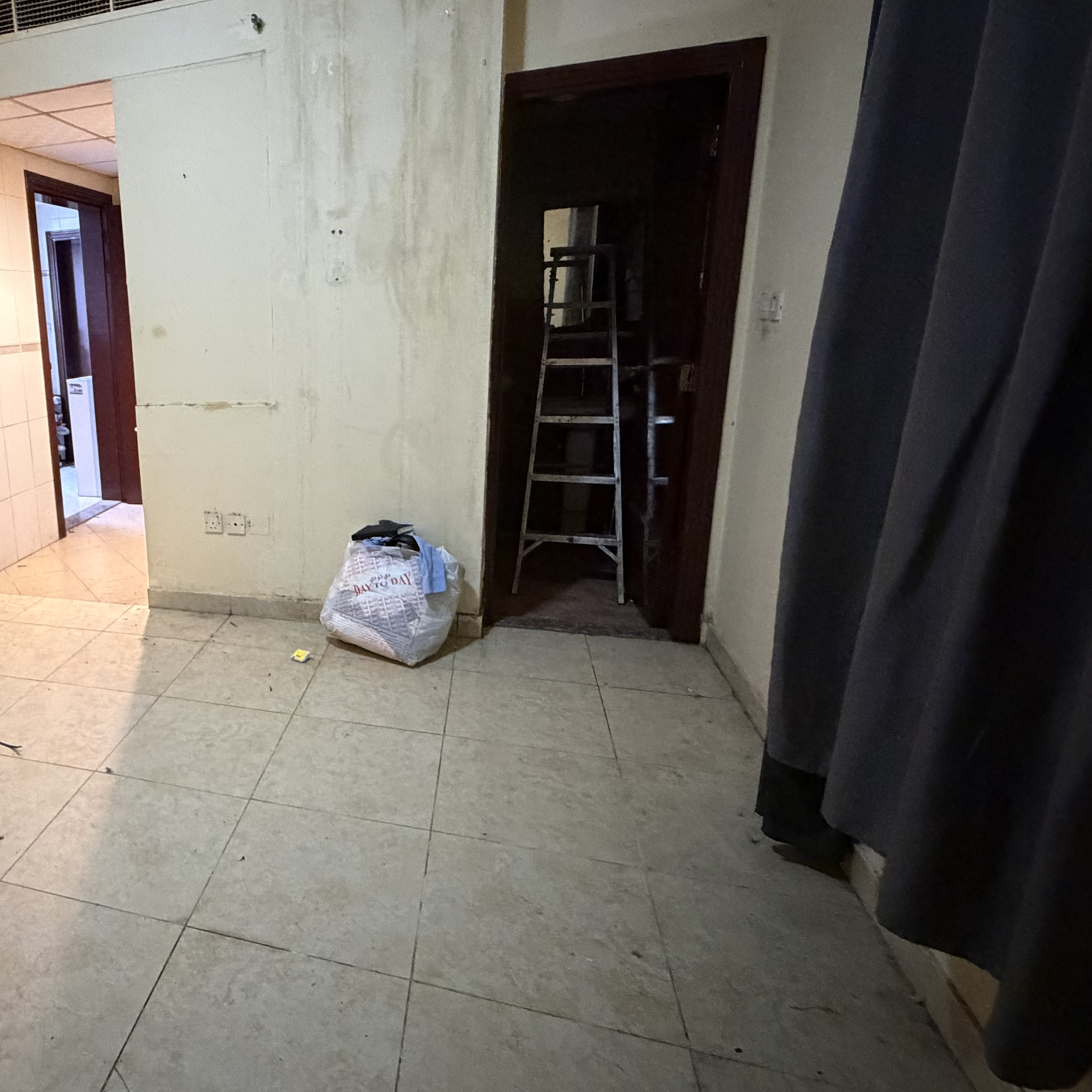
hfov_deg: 63.6
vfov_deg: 69.6
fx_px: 785
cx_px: 219
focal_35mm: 22
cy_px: 511
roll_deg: +3.2
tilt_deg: -13.6
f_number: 2.2
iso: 1000
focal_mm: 2.22
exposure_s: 1/33
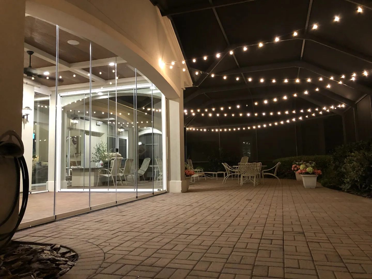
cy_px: 140
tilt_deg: +5.0
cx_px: 186
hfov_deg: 63.4
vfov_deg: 49.7
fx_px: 301
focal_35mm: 28
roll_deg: +1.4
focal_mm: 3.99
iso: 100
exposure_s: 1/5
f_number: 1.8
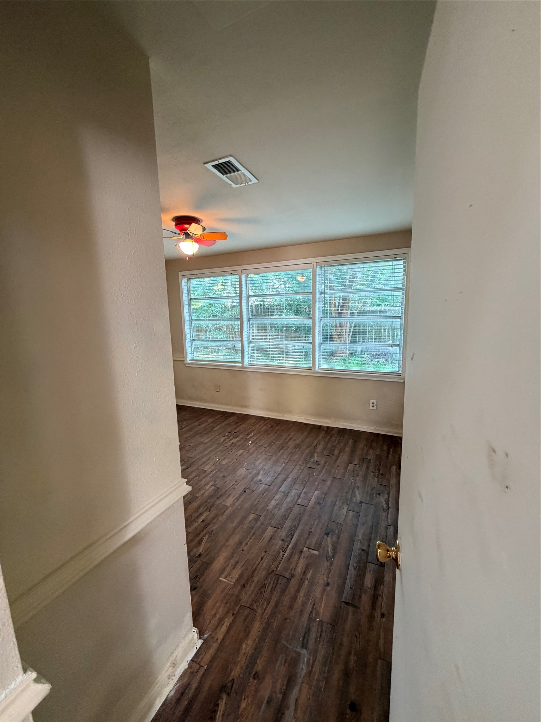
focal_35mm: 14
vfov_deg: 102.1
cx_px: 270
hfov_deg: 85.7
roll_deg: +1.4
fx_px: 292
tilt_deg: -8.6
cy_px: 361
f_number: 2.2
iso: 250
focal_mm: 2.22
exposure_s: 1/60
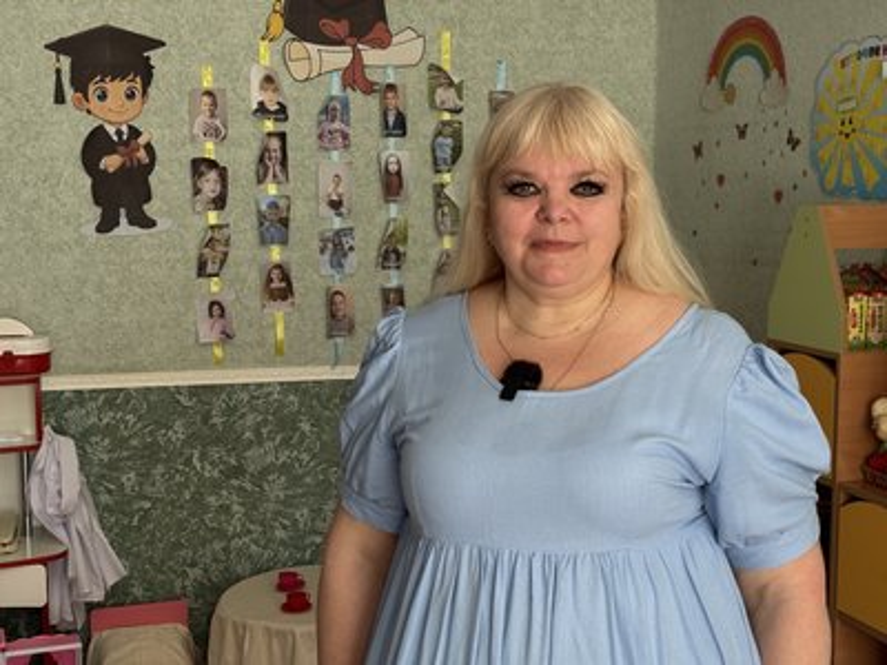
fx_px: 1332
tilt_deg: -6.5
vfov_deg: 28.0
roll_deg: -0.3
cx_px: 444
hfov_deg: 36.8
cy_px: 332
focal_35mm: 52
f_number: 1.6
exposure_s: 1/121
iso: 50
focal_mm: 5.96
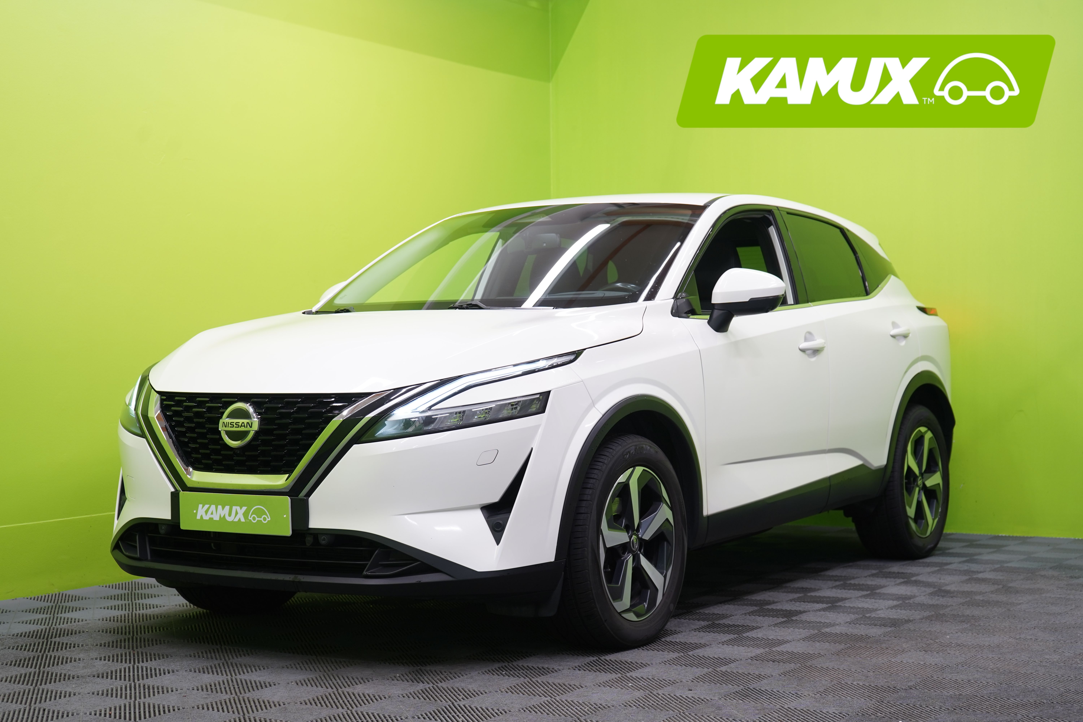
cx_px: 542
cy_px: 361
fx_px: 1685
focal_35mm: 56
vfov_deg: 24.2
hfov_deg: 35.6
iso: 400
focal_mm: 56
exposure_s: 1/30
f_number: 5
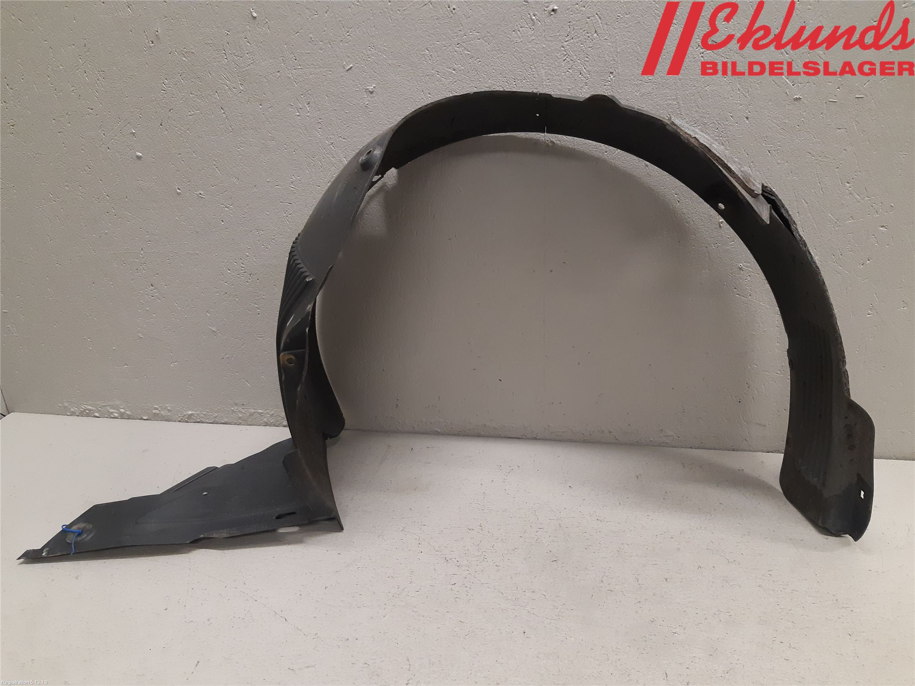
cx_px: 458
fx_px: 687
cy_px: 343
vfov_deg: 53.1
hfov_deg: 67.3
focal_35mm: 26
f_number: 1.7
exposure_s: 1/50
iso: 200
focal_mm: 3.93
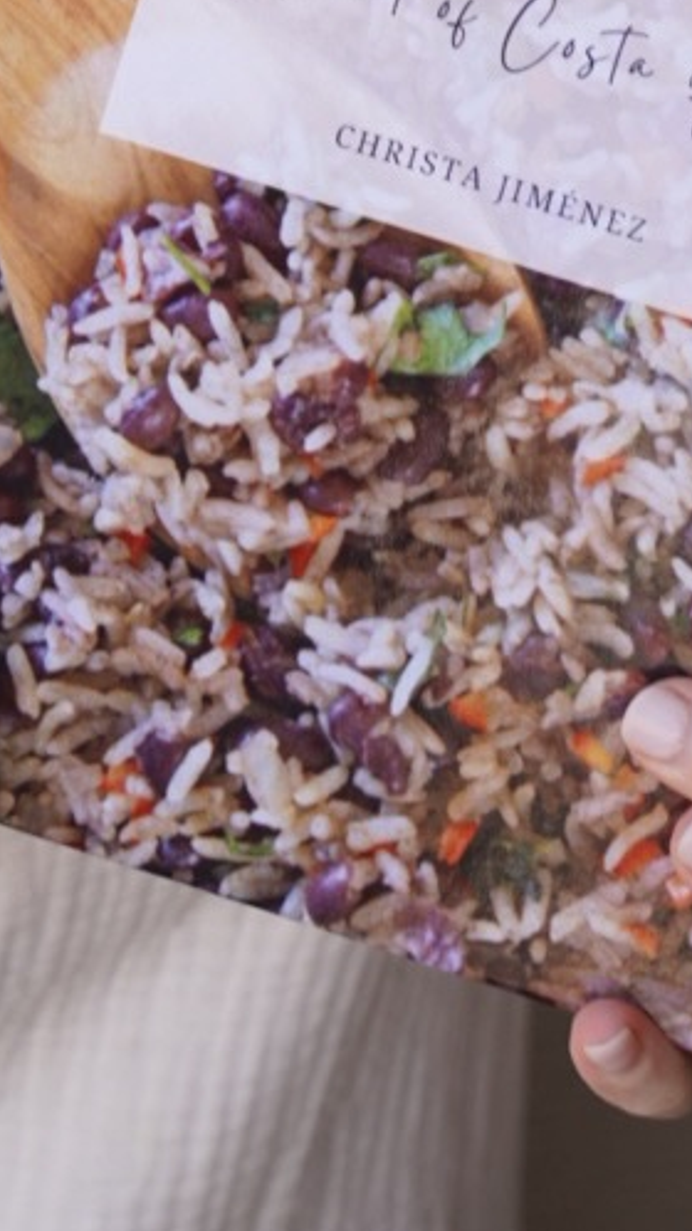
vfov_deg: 16.1
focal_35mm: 121
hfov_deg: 9.9
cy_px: -630
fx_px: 3961
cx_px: -116
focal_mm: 35.7
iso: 160
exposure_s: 1/160
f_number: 4
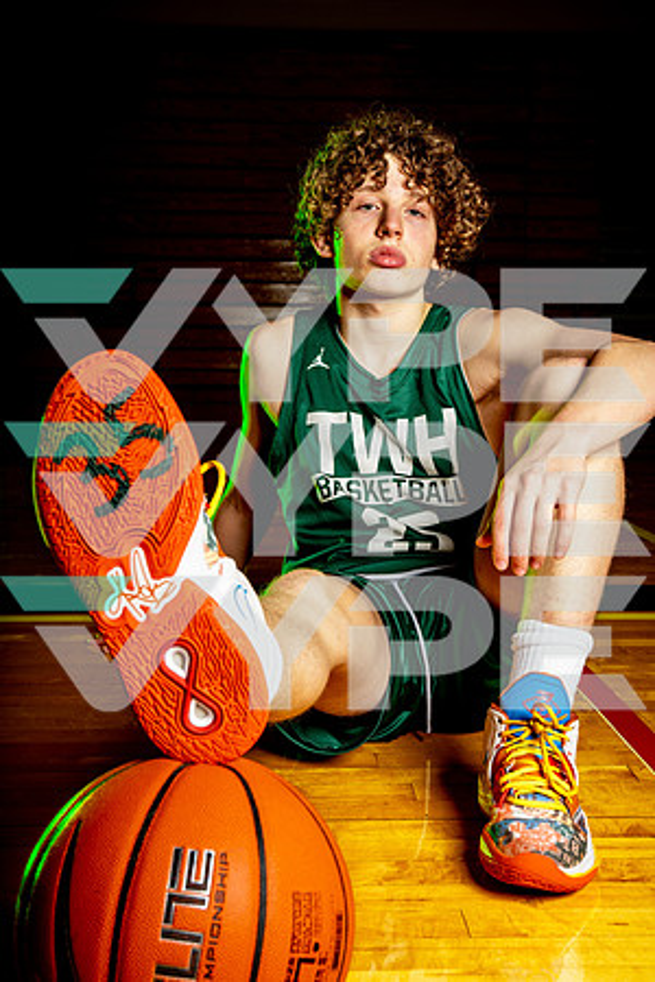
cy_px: 491
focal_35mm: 48
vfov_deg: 41.1
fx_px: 1310
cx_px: 328
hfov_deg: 28.1
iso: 200
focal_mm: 48
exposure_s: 1/250
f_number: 9
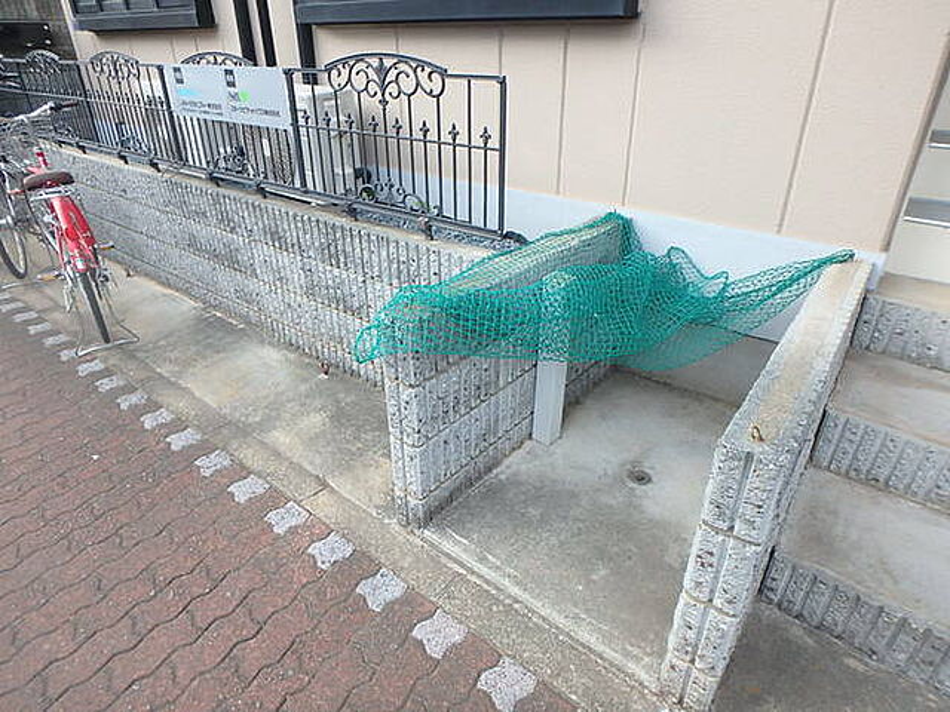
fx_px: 576
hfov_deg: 79.0
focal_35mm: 21
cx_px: 475
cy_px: 356
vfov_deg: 63.4
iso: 125
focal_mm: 3.7
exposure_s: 1/125
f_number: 3.5
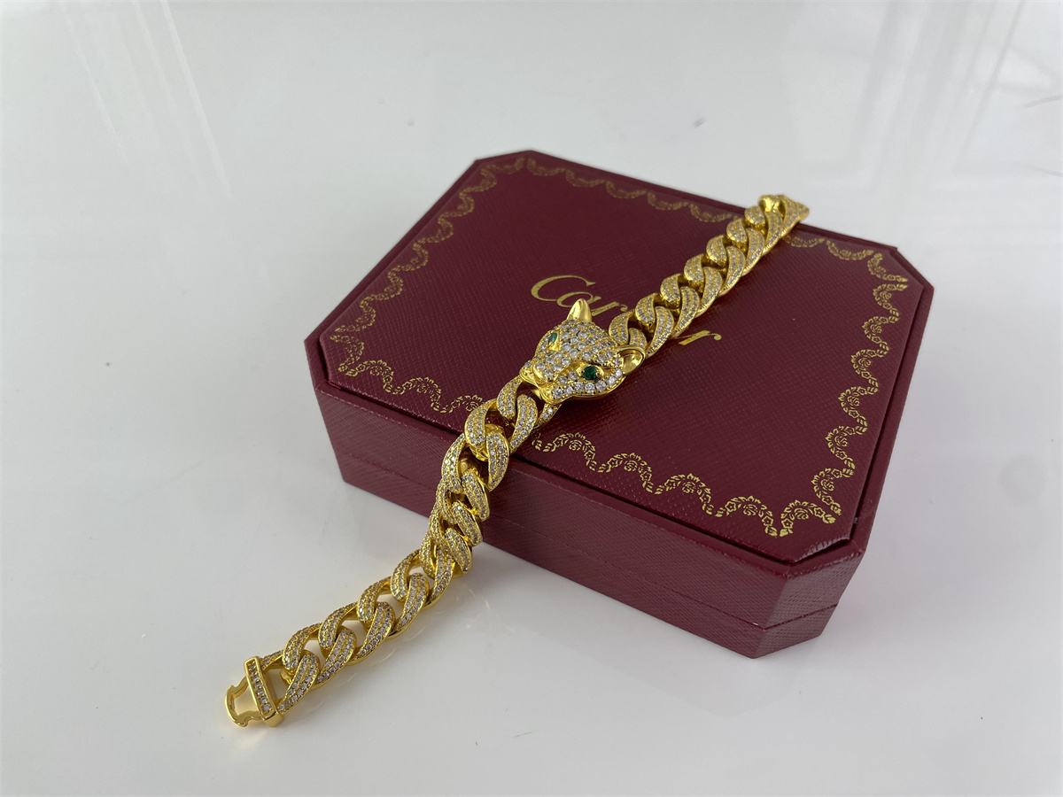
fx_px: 798
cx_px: 532
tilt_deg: -49.8
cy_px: 398
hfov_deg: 67.3
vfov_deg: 53.1
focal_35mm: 26
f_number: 1.6
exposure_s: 1/191
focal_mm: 4.2
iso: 32
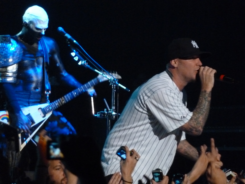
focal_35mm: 300
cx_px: 122
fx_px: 2123
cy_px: 92
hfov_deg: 6.6
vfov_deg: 5.0
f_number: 4.9
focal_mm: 49.2
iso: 800
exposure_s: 1/30
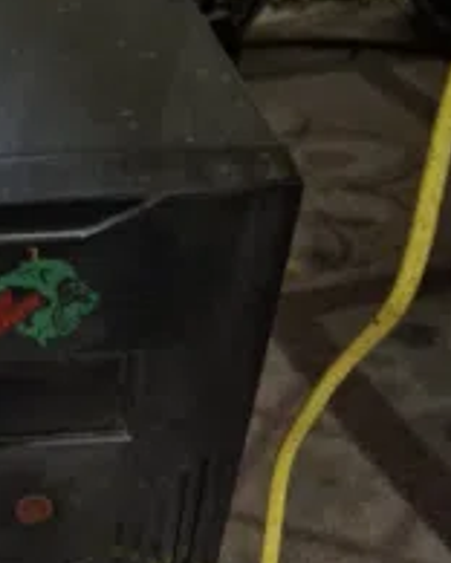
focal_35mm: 46
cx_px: 29
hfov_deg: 31.0
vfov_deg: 38.3
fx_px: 768
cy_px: 476
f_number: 1.8
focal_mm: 5.54
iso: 800
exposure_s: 1/25
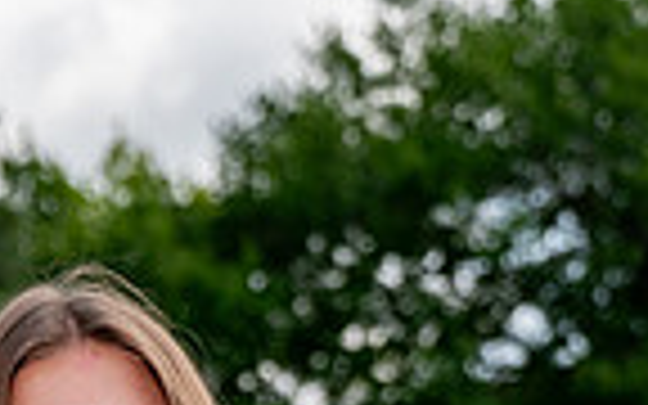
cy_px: 976
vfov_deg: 7.7
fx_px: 2808
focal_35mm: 159
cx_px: 81
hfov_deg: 13.1
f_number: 4
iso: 100
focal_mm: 50
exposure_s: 1/1000
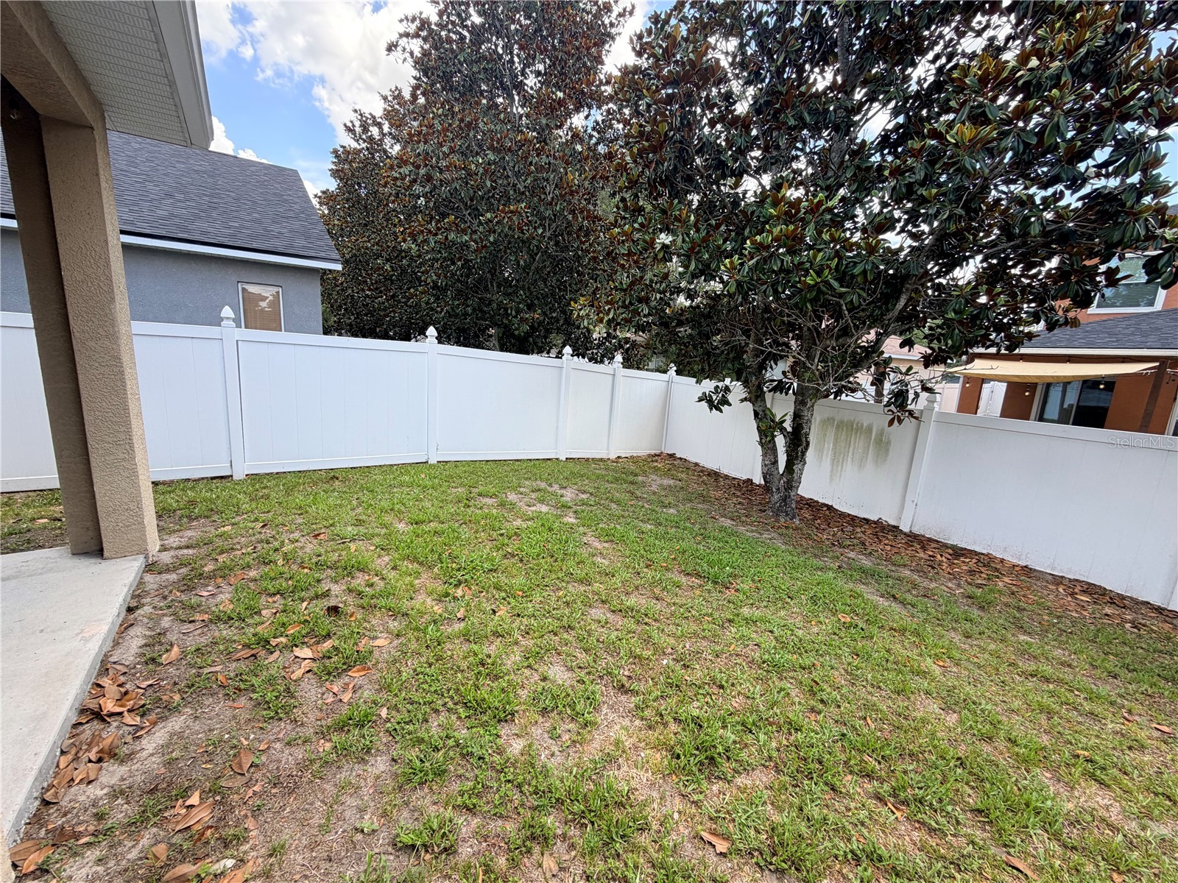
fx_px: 476
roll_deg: -2.7
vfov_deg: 85.7
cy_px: 442
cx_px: 589
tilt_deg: -11.2
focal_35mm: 14
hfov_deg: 102.1
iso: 50
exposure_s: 1/276
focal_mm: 2.22
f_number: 2.2
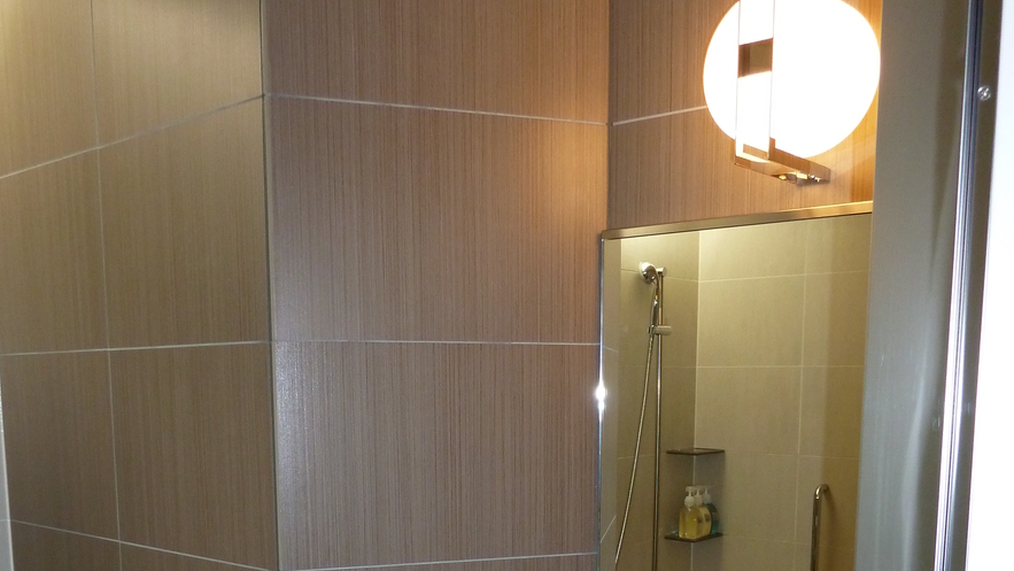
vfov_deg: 30.3
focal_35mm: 37
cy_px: 540
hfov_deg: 54.0
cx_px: 504
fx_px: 995
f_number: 3.3
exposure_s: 1/30
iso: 200
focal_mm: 4.1
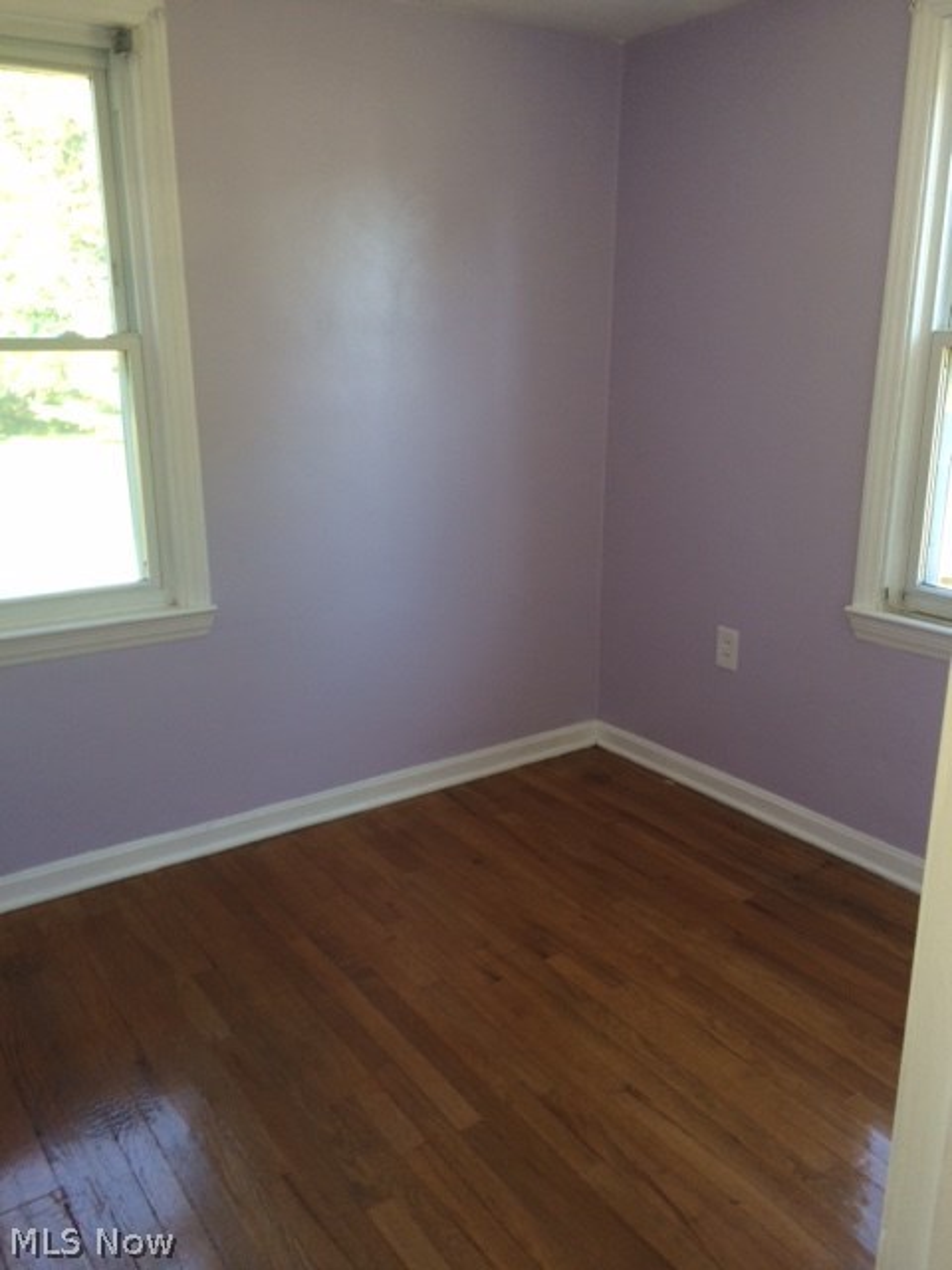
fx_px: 1063
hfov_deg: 48.2
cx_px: 476
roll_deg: -0.2
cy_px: 635
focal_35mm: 29
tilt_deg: -16.4
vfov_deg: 61.7
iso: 32
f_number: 2.2
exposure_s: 1/42
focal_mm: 4.15
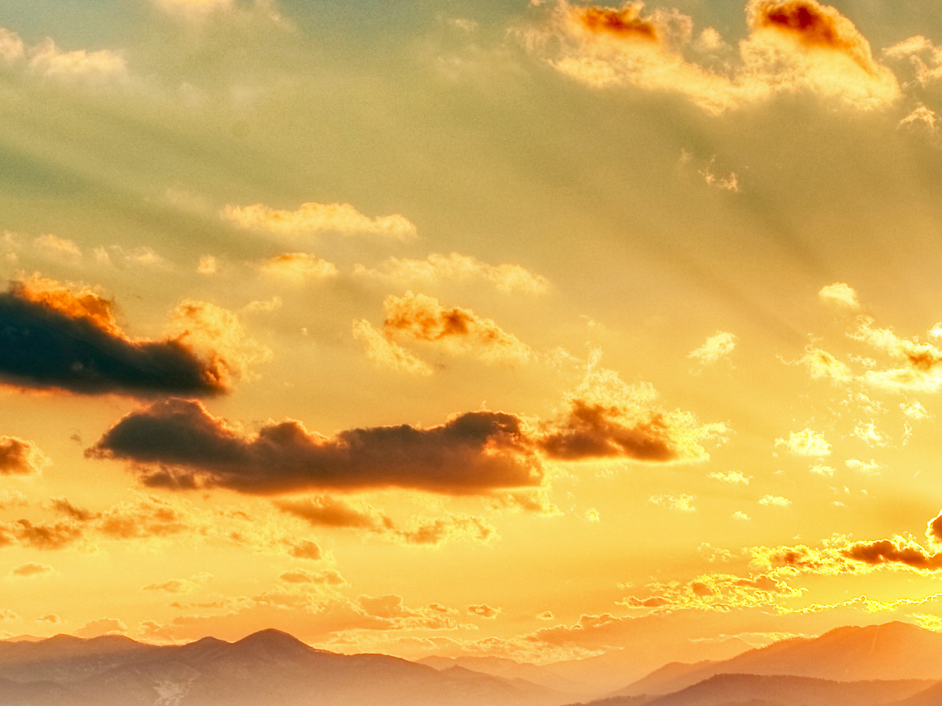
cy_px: 479
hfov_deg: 15.5
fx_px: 3456
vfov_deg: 11.7
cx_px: 553
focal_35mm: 127
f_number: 11
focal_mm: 50
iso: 200
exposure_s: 1/100
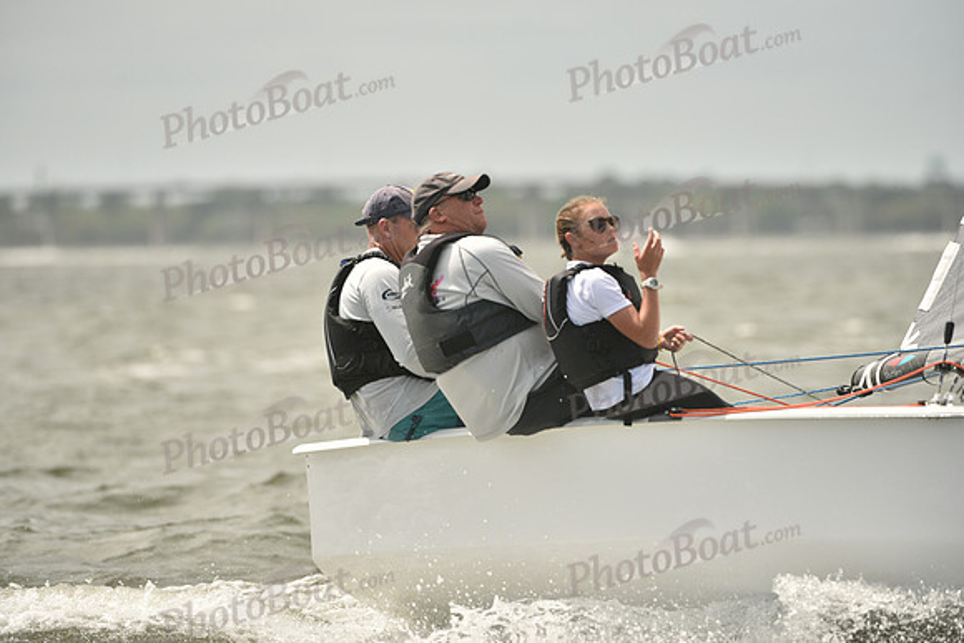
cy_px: 322
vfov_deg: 3.4
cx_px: 482
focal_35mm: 400
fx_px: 10713
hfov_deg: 5.2
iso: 320
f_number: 5
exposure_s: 1/2000
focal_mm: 400
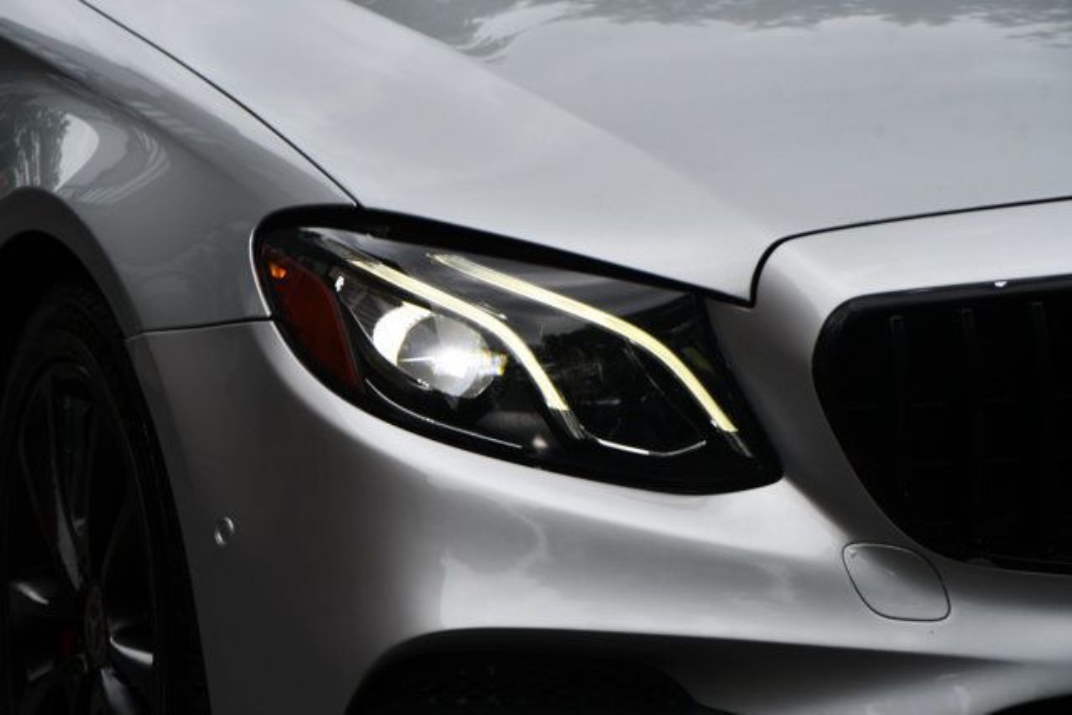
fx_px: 5361
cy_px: 358
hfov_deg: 11.4
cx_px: 536
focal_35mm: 180
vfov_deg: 7.6
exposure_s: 1/250
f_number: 8
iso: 200
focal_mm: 120
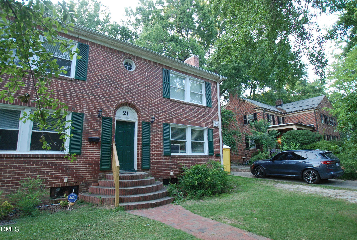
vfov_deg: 63.5
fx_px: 194
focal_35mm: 20
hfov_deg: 85.3
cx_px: 178
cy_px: 120
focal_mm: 13
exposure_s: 1/30
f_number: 5
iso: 250
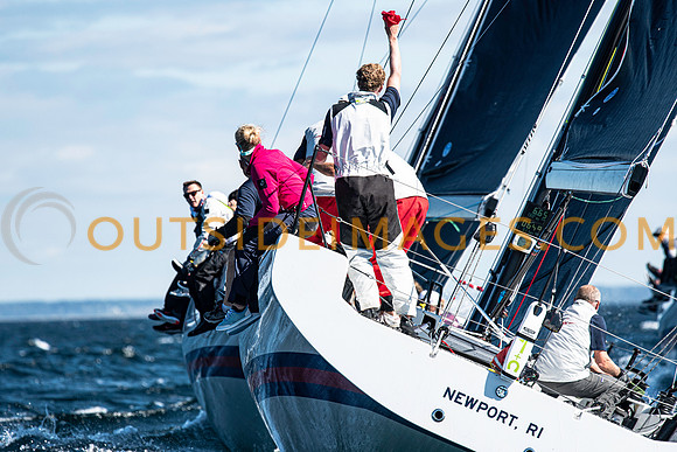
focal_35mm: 463
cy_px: 226
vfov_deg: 3.0
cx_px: 333
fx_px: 8714
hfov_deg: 4.4
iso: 320
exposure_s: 1/2000
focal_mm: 300
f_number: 5
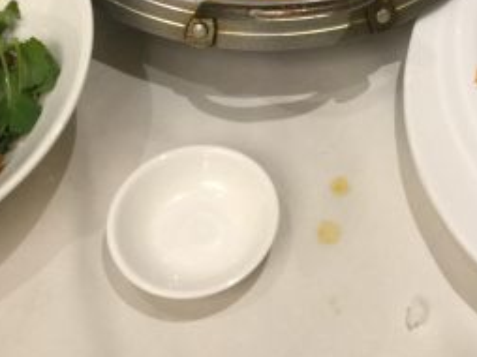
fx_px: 1101
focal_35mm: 80
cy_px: -104
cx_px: 464
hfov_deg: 23.5
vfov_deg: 17.3
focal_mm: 4.15
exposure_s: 1/17
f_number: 2.2
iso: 64
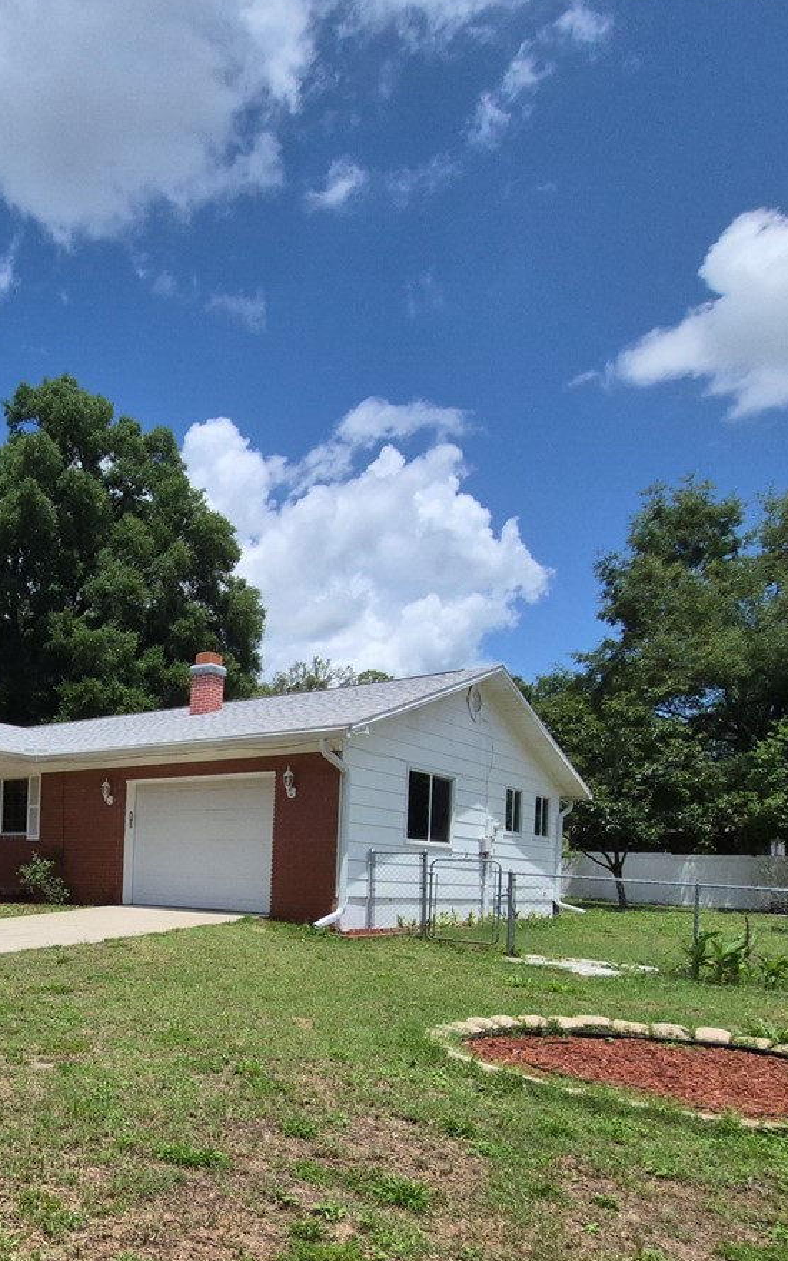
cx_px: 77
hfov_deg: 44.7
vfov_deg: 70.5
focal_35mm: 25
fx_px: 859
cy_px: 841
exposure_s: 1/2712
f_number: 2.2
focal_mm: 1.74
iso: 40
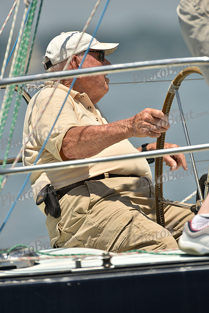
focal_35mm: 600
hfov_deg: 2.3
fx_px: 5221
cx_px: 104
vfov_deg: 3.4
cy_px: 156
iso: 320
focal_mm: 600
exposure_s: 1/3200
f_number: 6.3
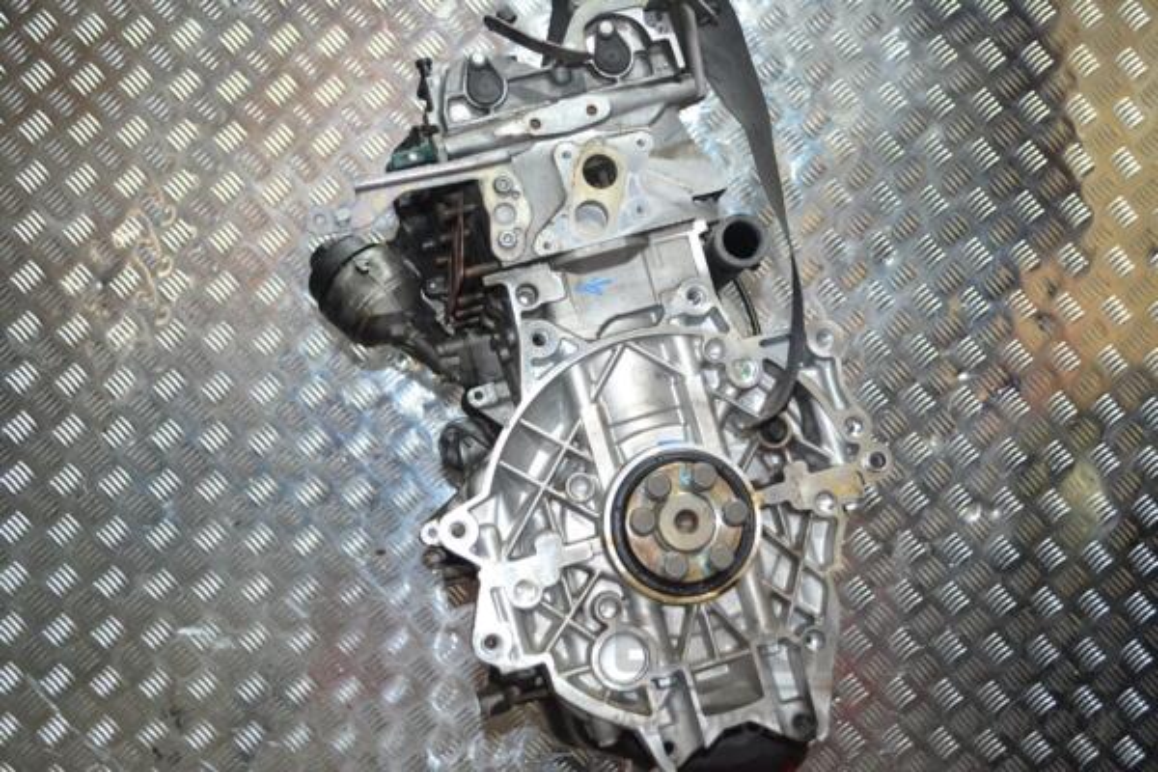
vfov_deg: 29.9
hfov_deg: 43.6
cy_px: 386
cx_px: 579
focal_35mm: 45
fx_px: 1447
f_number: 4.5
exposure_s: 1/60
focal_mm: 30
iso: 1400
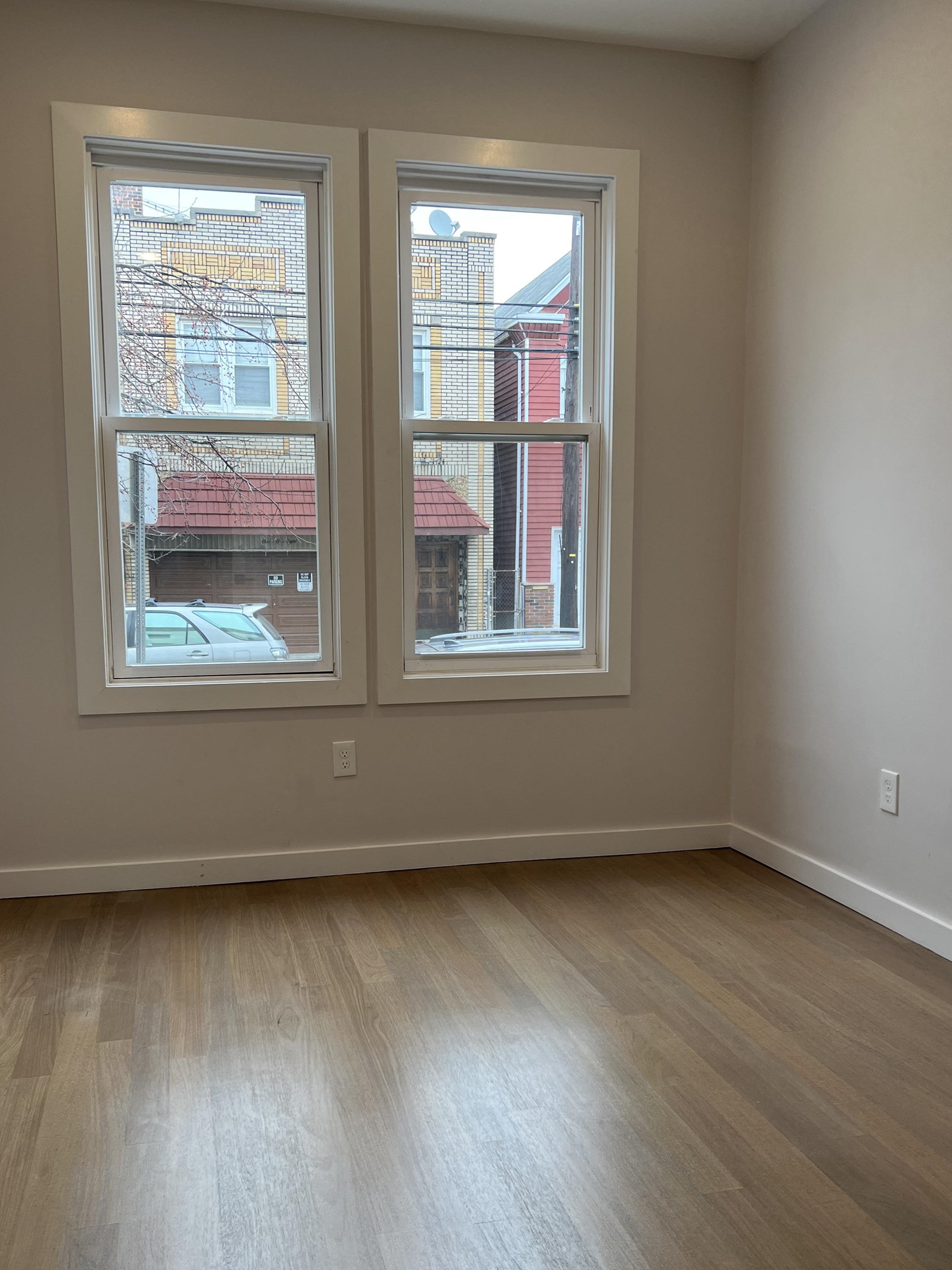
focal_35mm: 30
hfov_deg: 46.8
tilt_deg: -5.9
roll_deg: +0.5
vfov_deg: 59.9
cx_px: 440
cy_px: 680
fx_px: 1100
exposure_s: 1/168
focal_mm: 5.7
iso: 40
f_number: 1.5
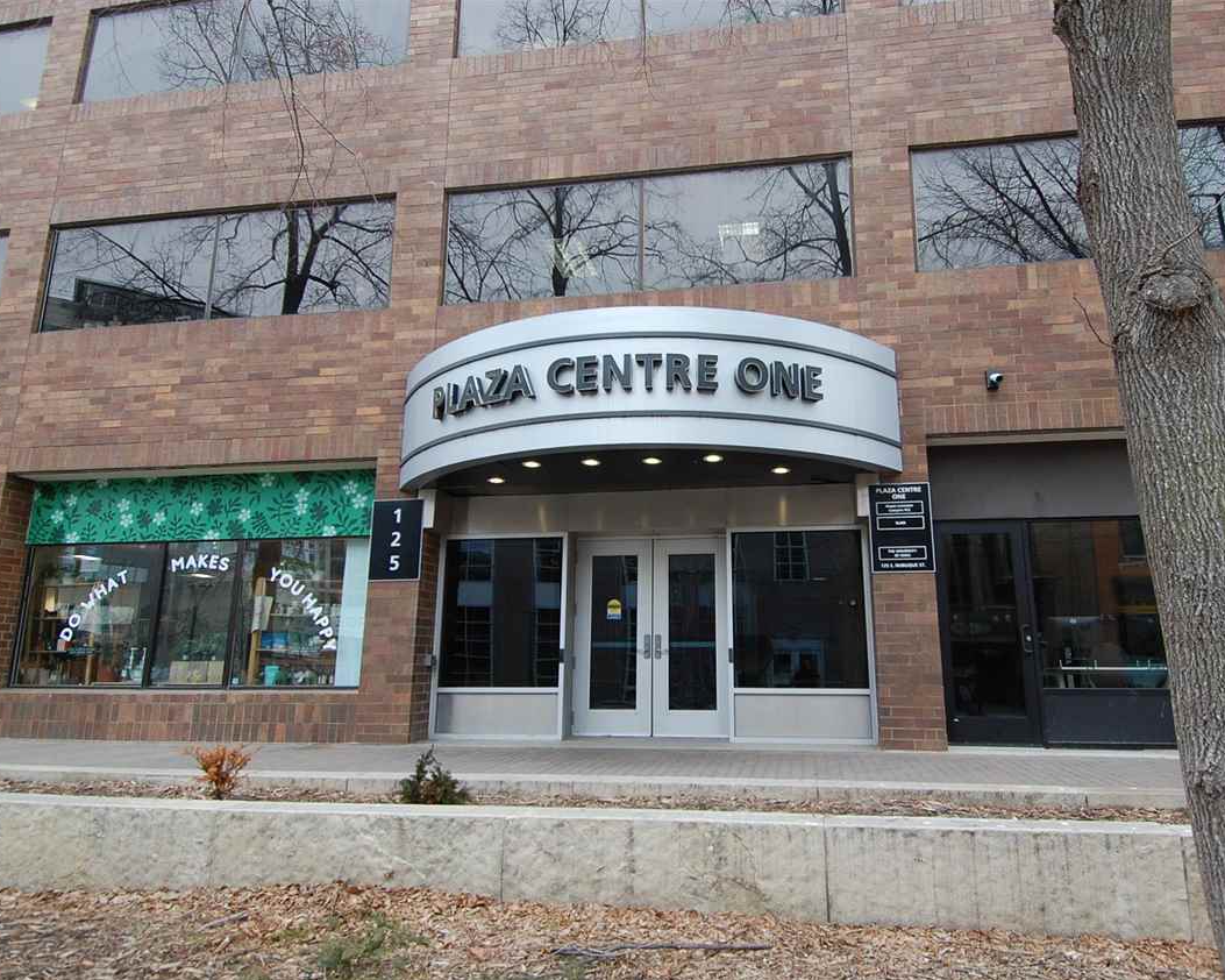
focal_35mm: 41
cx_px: 653
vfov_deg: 36.5
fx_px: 1486
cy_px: 492
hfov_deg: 44.8
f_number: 5.6
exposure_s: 1/125
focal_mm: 24
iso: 280
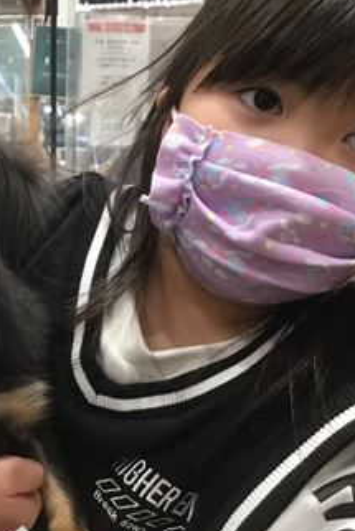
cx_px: 36
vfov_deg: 33.4
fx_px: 886
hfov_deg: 22.1
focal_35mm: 60
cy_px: 239
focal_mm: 3.3
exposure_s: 1/30
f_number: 2.4
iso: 64
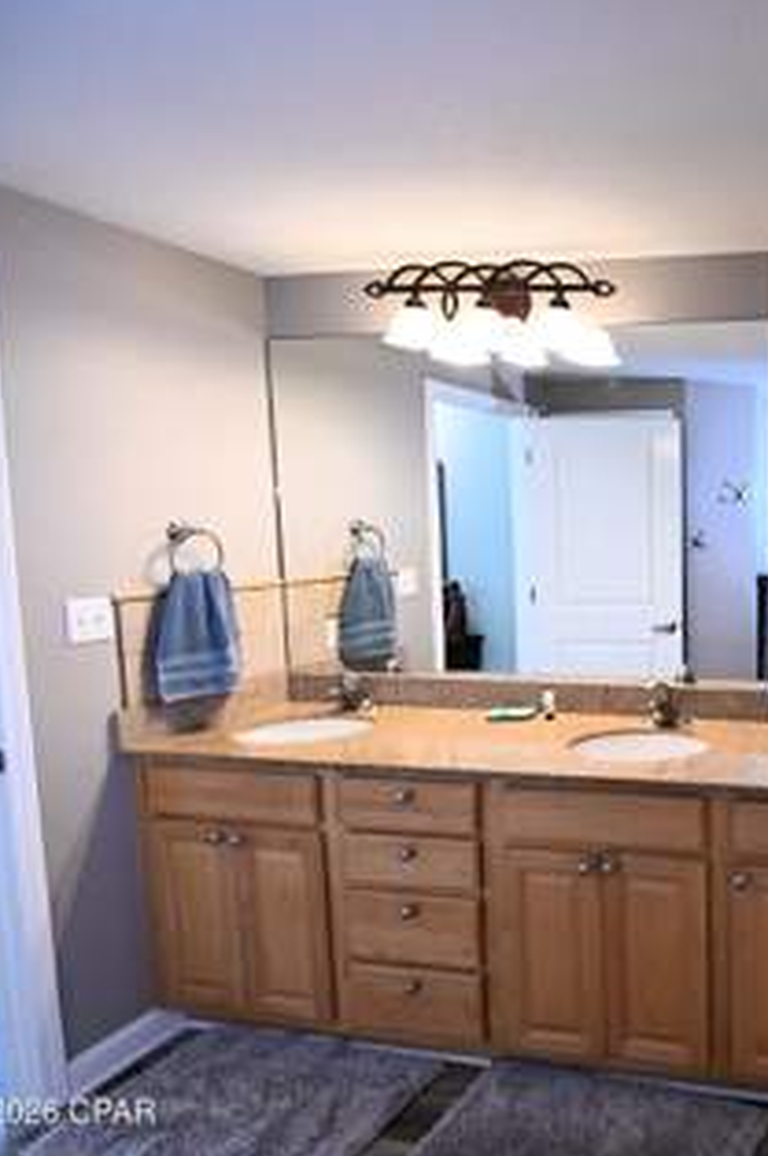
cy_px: 574
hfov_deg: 42.9
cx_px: 846
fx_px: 738
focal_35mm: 23
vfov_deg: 76.2
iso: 1800
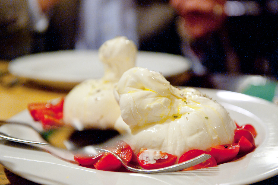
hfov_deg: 32.4
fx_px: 478
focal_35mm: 62
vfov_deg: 21.9
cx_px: 139
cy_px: 92
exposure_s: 1/80
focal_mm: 62
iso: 4000
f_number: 3.5
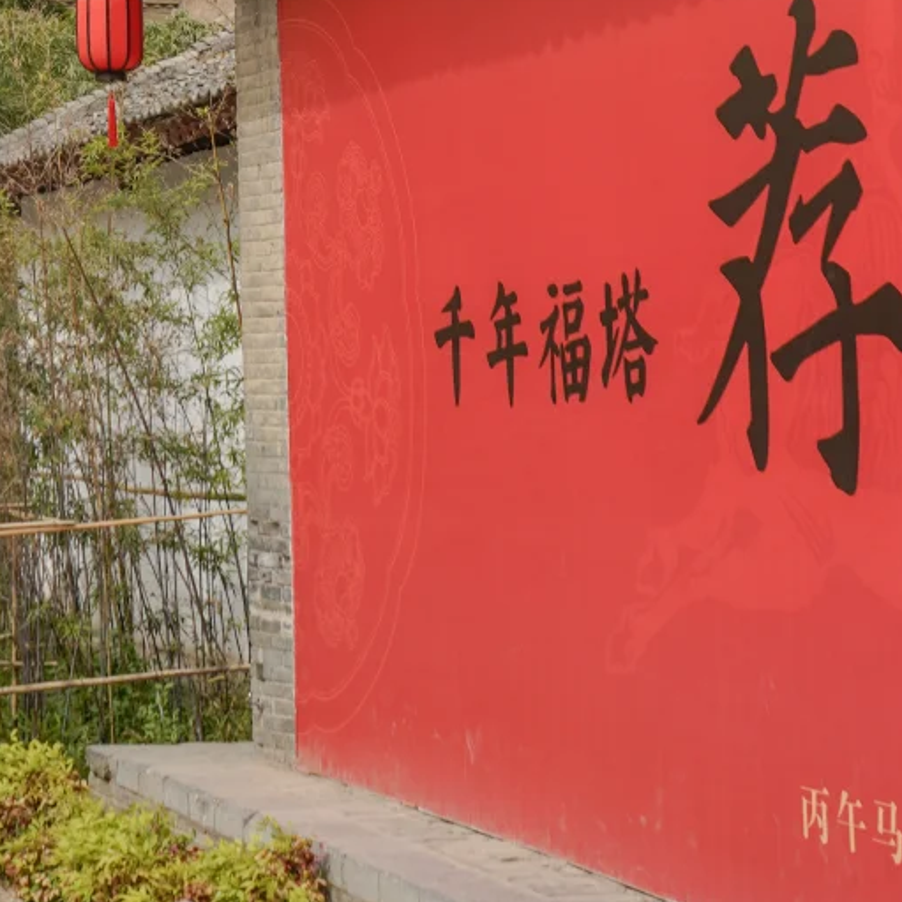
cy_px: -503
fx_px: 2860
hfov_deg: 17.9
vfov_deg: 16.2
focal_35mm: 97
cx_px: 383
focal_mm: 36
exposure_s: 1/125
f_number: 11
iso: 160
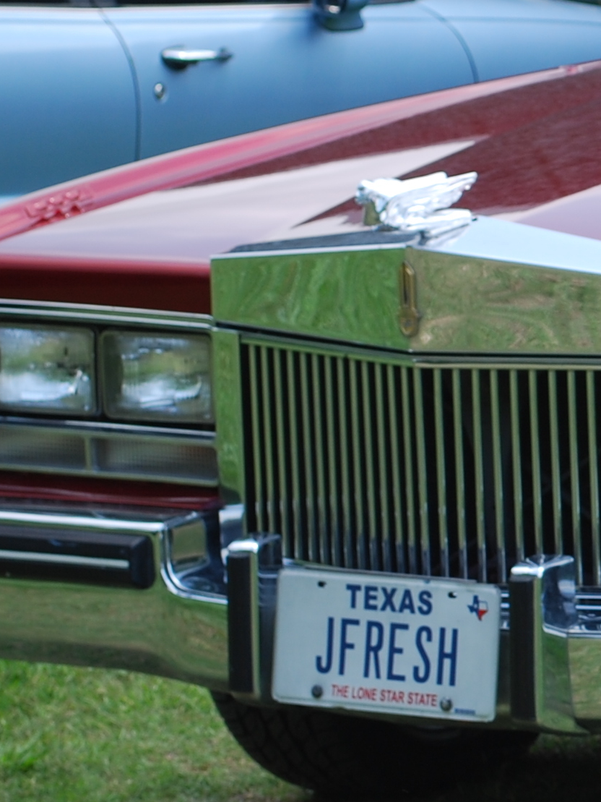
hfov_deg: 5.8
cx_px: 1125
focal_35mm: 252
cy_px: 324
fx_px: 5832
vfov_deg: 7.9
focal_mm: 50
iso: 100
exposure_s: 1/160
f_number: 6.3
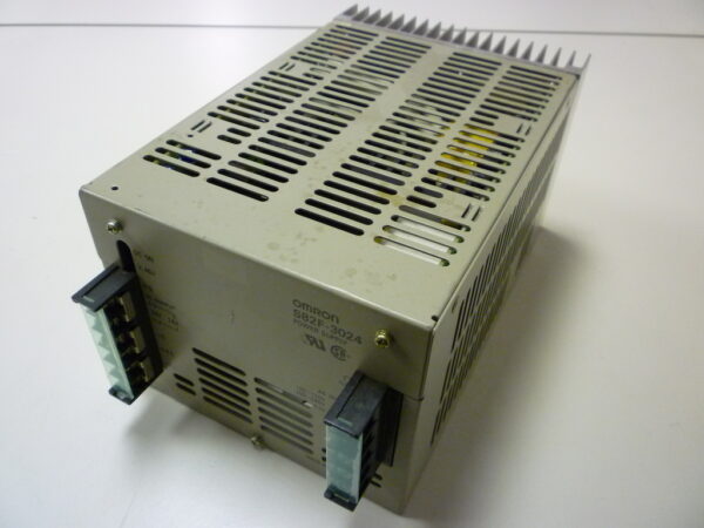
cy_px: 264
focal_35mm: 29
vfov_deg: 48.2
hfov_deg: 61.7
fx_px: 590
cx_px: 352
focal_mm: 5.2
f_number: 3.3
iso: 400
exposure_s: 1/20
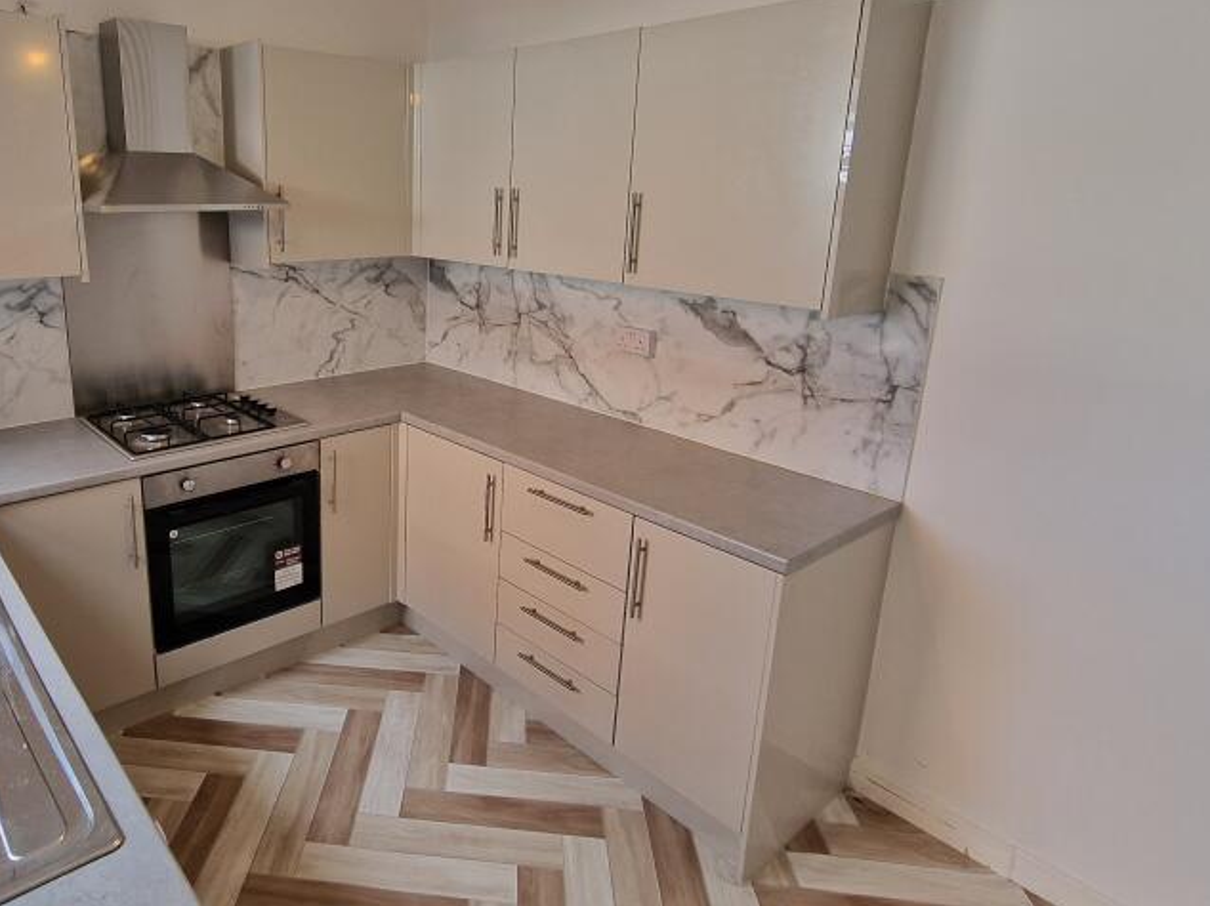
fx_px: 734
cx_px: 410
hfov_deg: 76.7
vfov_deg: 63.1
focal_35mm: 21
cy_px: 389
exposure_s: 1/60
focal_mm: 2.2
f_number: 2.2
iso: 80
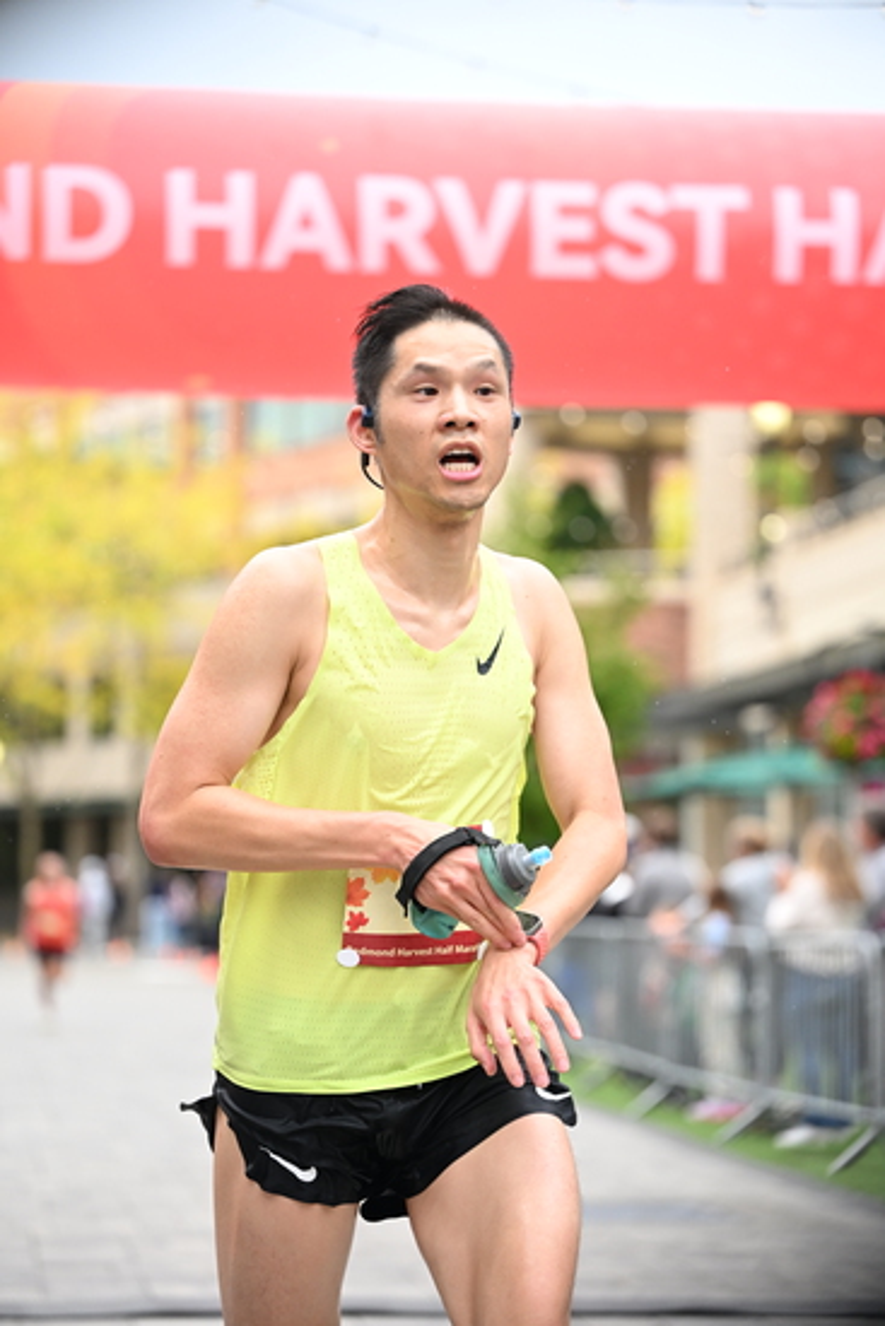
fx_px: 3427
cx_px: 442
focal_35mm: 93
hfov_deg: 14.7
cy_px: 663
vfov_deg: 21.9
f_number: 2.8
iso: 1250
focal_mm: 93
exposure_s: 1/1600
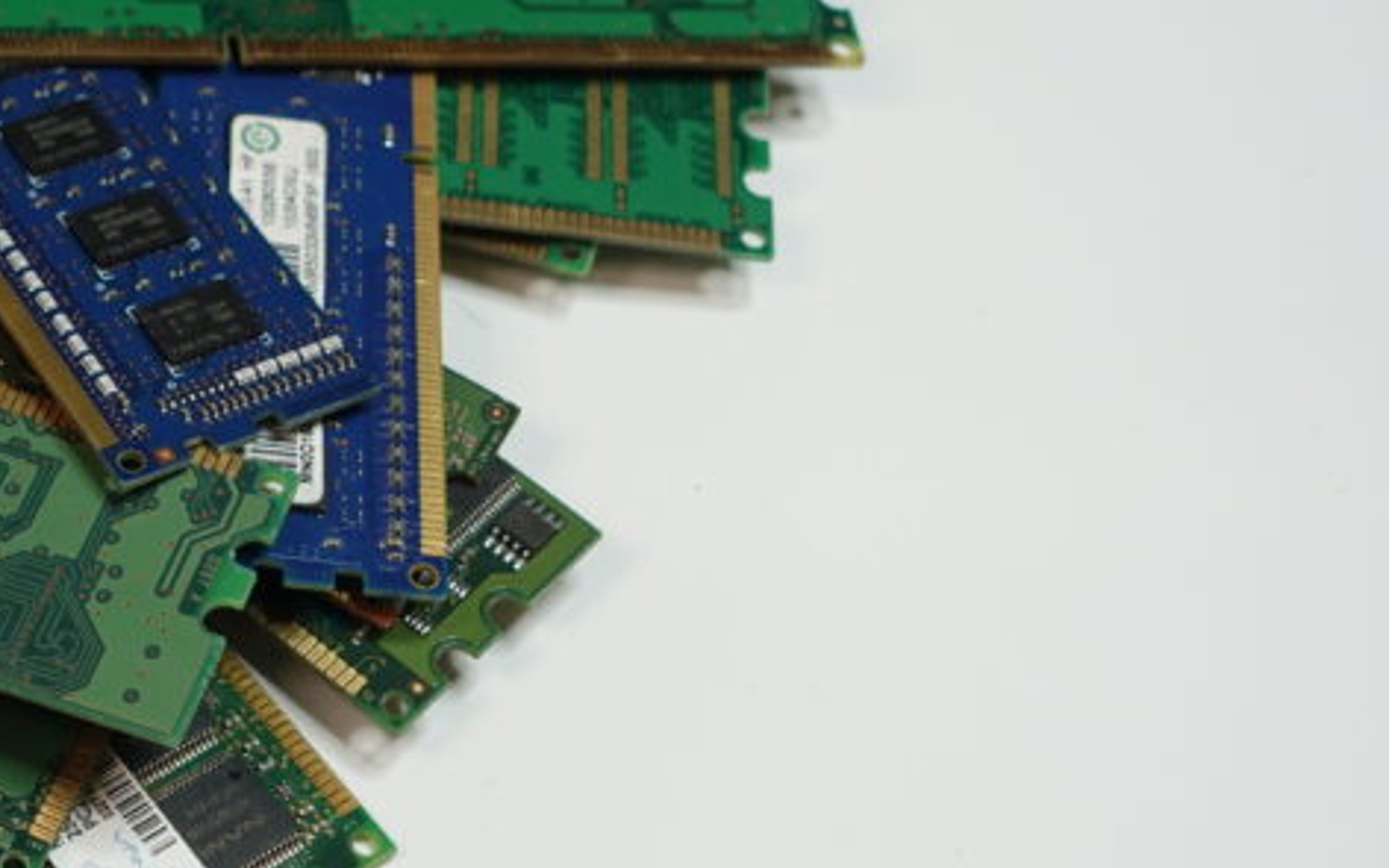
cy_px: 322
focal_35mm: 84
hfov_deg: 23.4
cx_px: -62
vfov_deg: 15.5
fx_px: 3180
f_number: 2.8
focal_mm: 14.68
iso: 125
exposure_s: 1/60
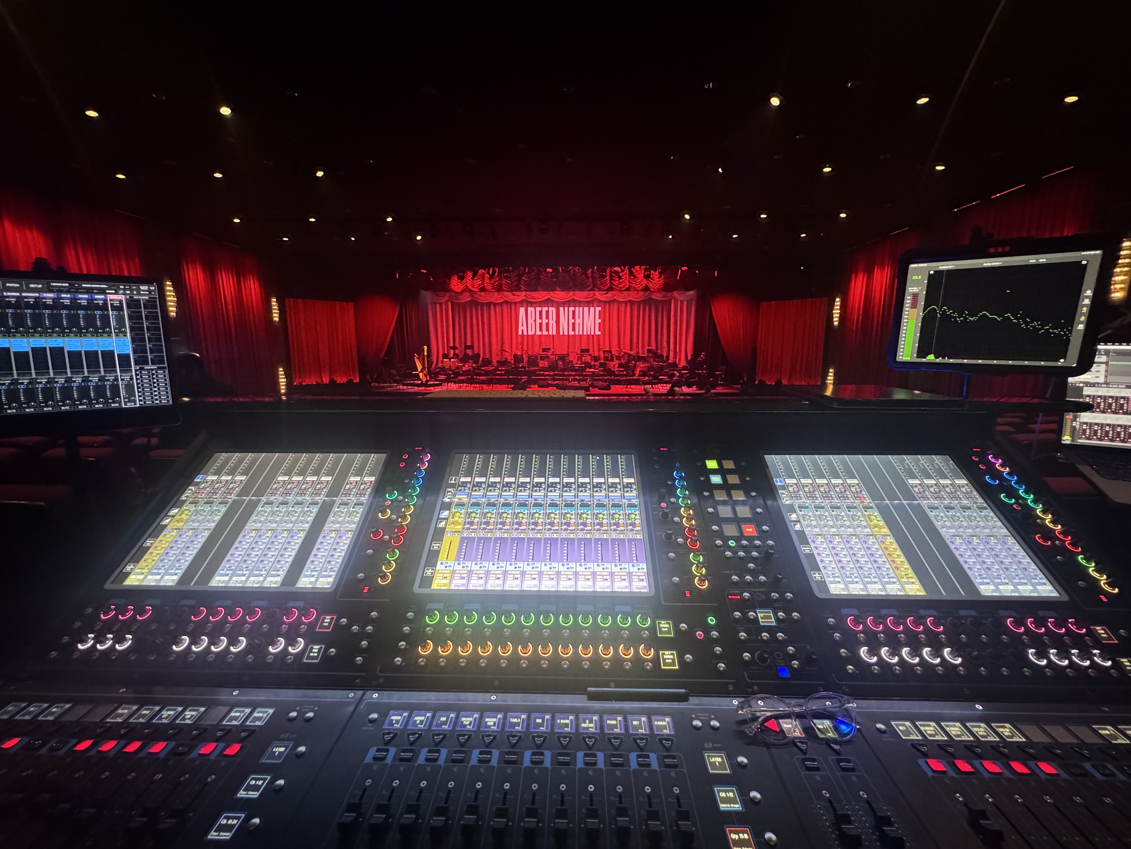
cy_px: 424
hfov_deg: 102.1
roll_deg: +0.9
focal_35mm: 14
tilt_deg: -9.7
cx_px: 566
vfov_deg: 85.7
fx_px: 457
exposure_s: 1/60
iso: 1250
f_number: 2.2
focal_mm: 2.22
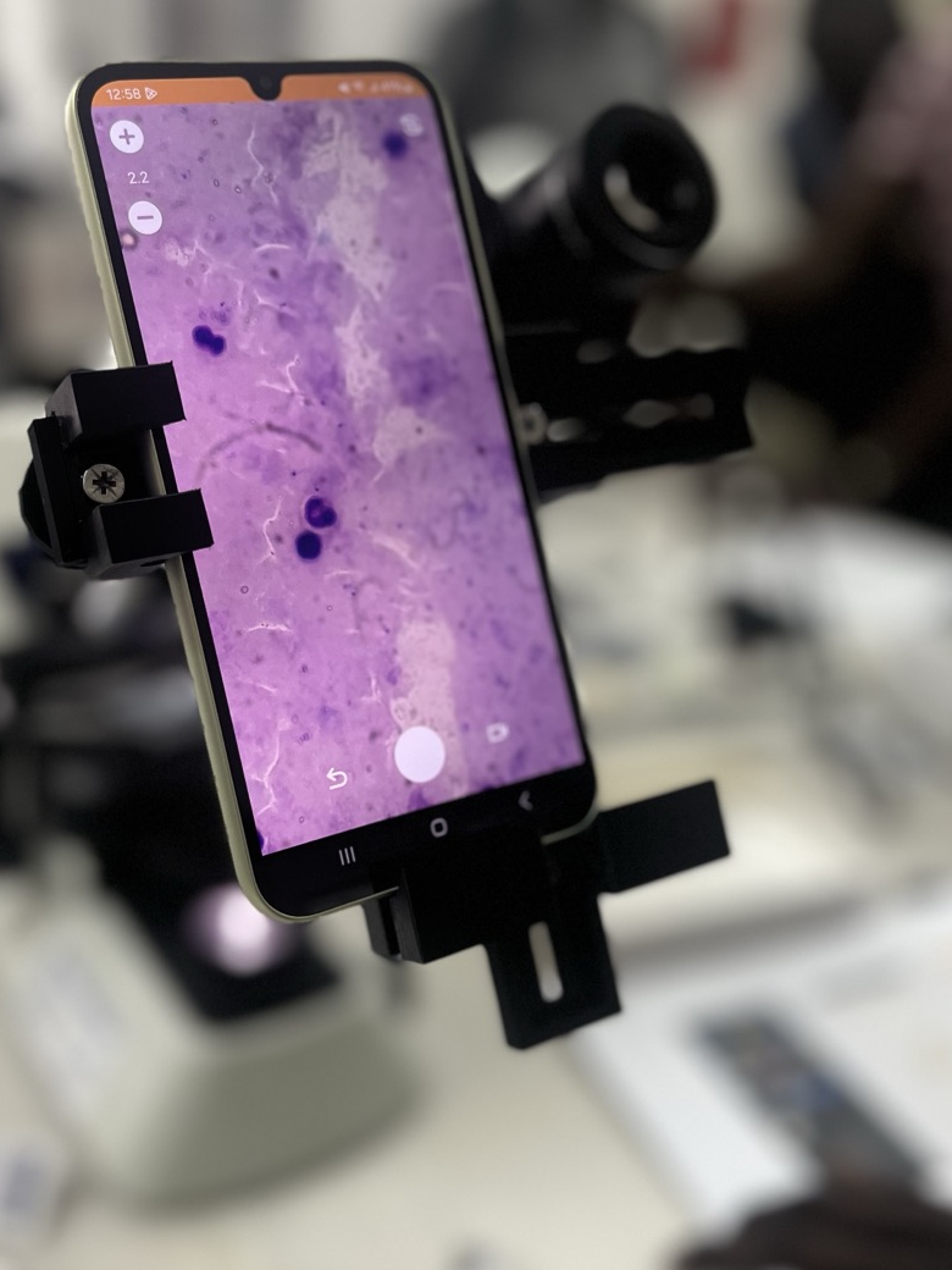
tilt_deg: -20.9
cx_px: 420
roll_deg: -2.6
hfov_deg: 40.6
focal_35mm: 35
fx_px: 1283
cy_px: 631
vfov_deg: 52.6
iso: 125
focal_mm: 5.7
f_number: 1.5
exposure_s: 1/100
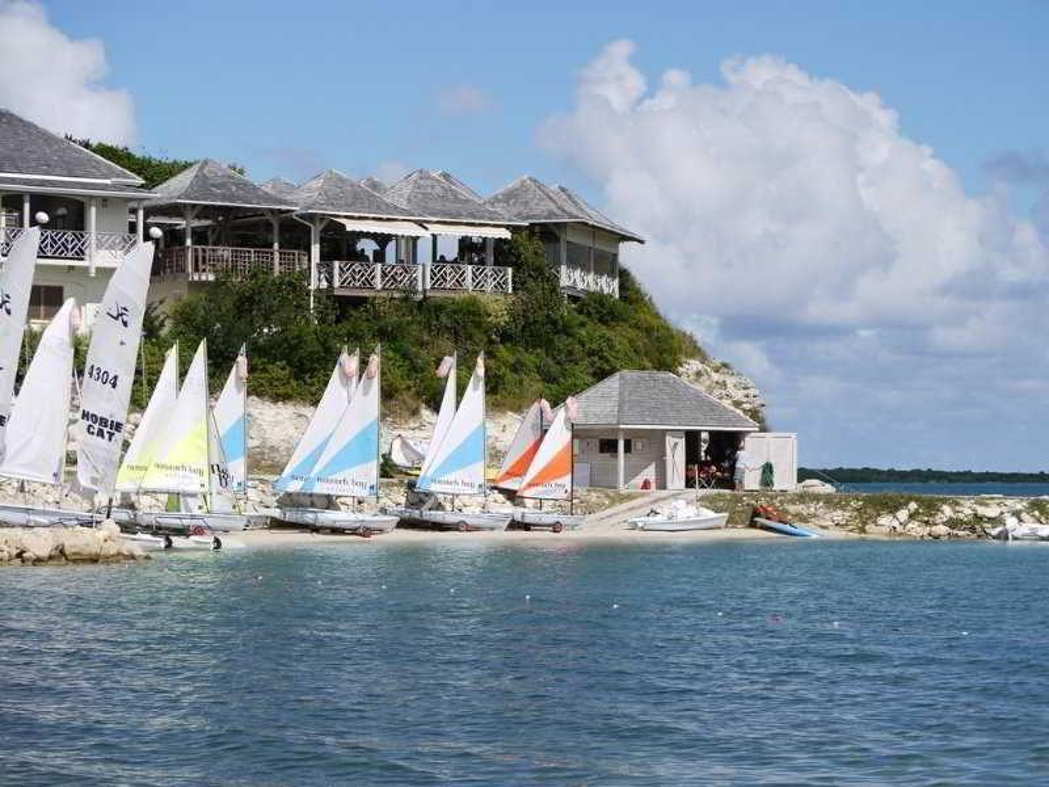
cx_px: 524
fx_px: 2727
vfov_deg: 16.4
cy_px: 394
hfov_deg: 21.8
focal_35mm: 90
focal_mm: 45
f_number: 8
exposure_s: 1/640
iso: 100
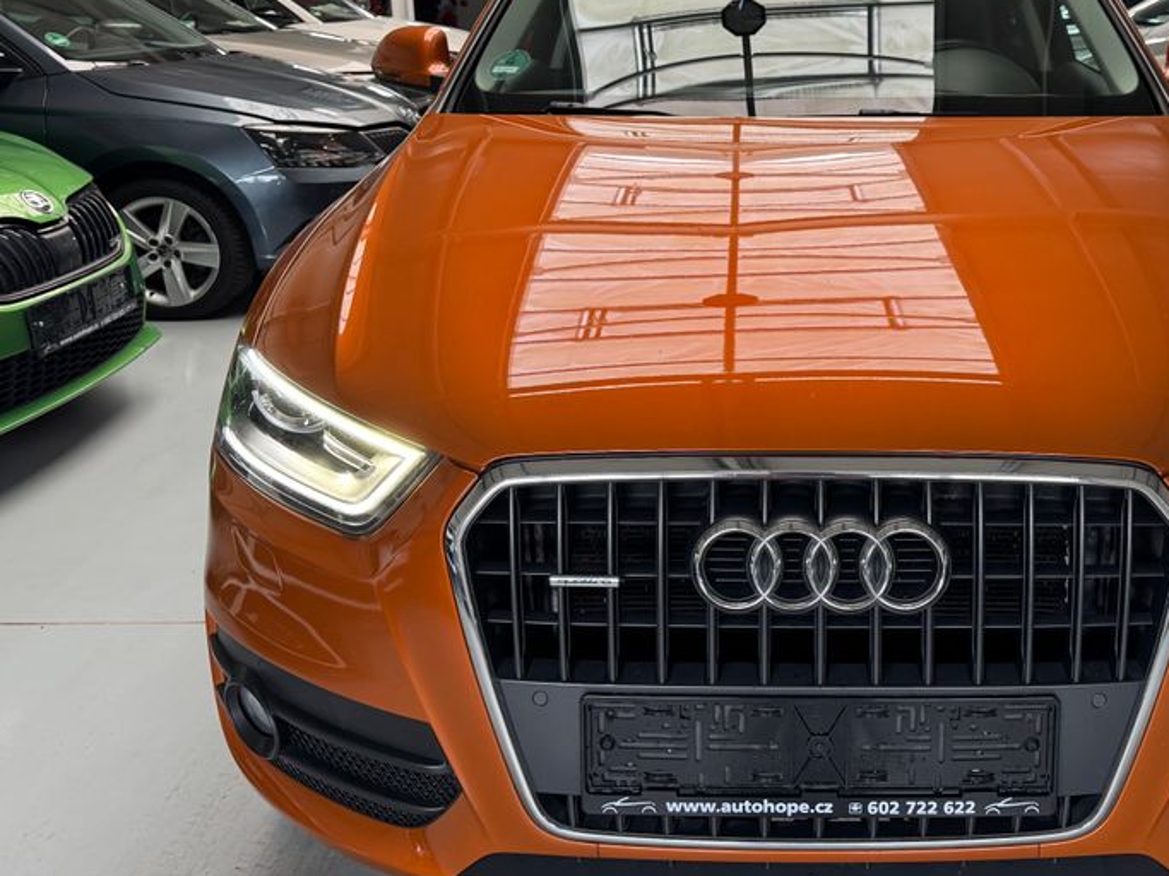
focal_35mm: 36
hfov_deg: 50.3
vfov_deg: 39.3
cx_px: 794
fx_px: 1216
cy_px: 308
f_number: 1.78
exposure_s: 1/121
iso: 160
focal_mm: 6.76
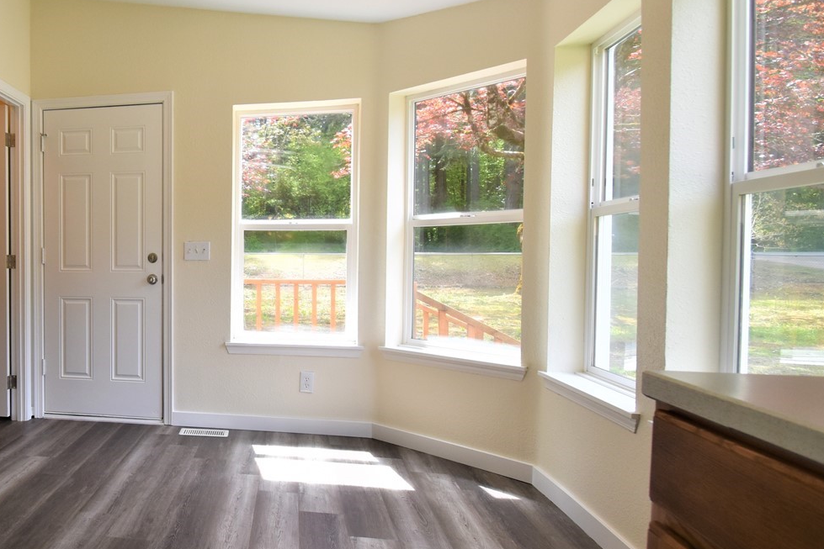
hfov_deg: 62.7
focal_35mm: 26
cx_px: 150
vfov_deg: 49.6
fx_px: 595
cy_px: 264
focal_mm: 10
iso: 400
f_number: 7.1
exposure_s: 1/200
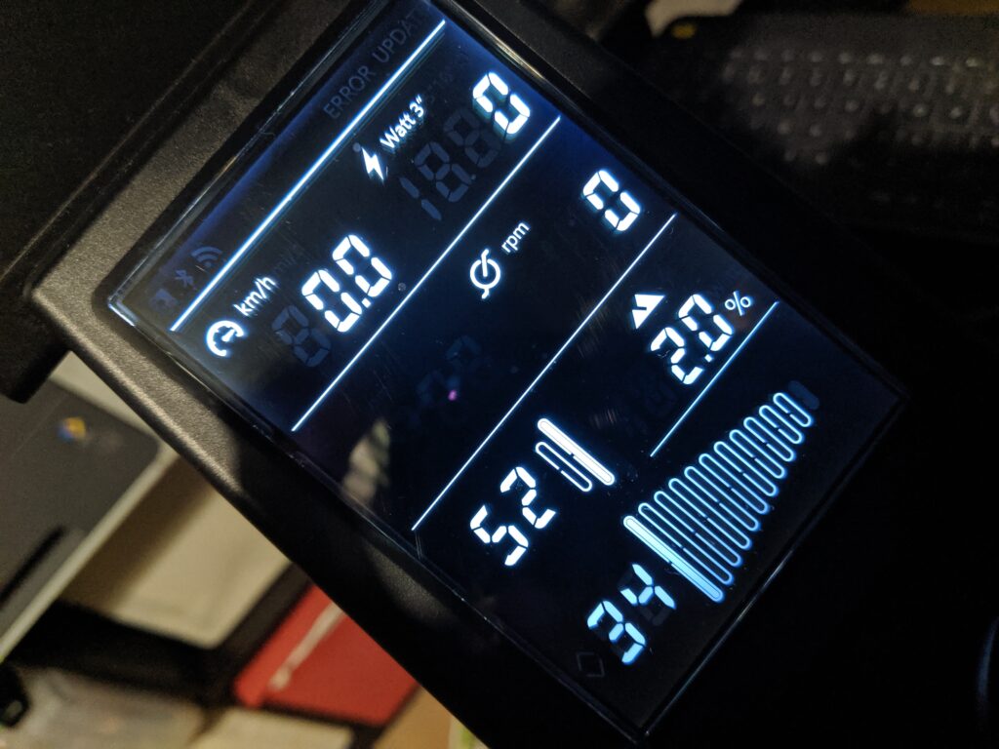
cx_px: 500
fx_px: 779
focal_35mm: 27
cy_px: 374
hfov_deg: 65.3
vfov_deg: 51.4
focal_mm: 4.44
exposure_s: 1/50
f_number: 1.8
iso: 302
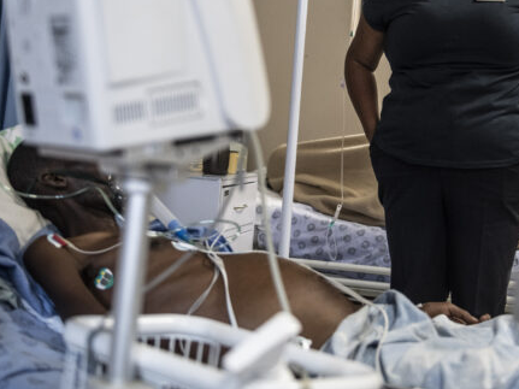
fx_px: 899
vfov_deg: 24.1
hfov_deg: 31.9
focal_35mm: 60
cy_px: 92
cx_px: 344
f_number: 2.8
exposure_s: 1/160
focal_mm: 35
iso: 800
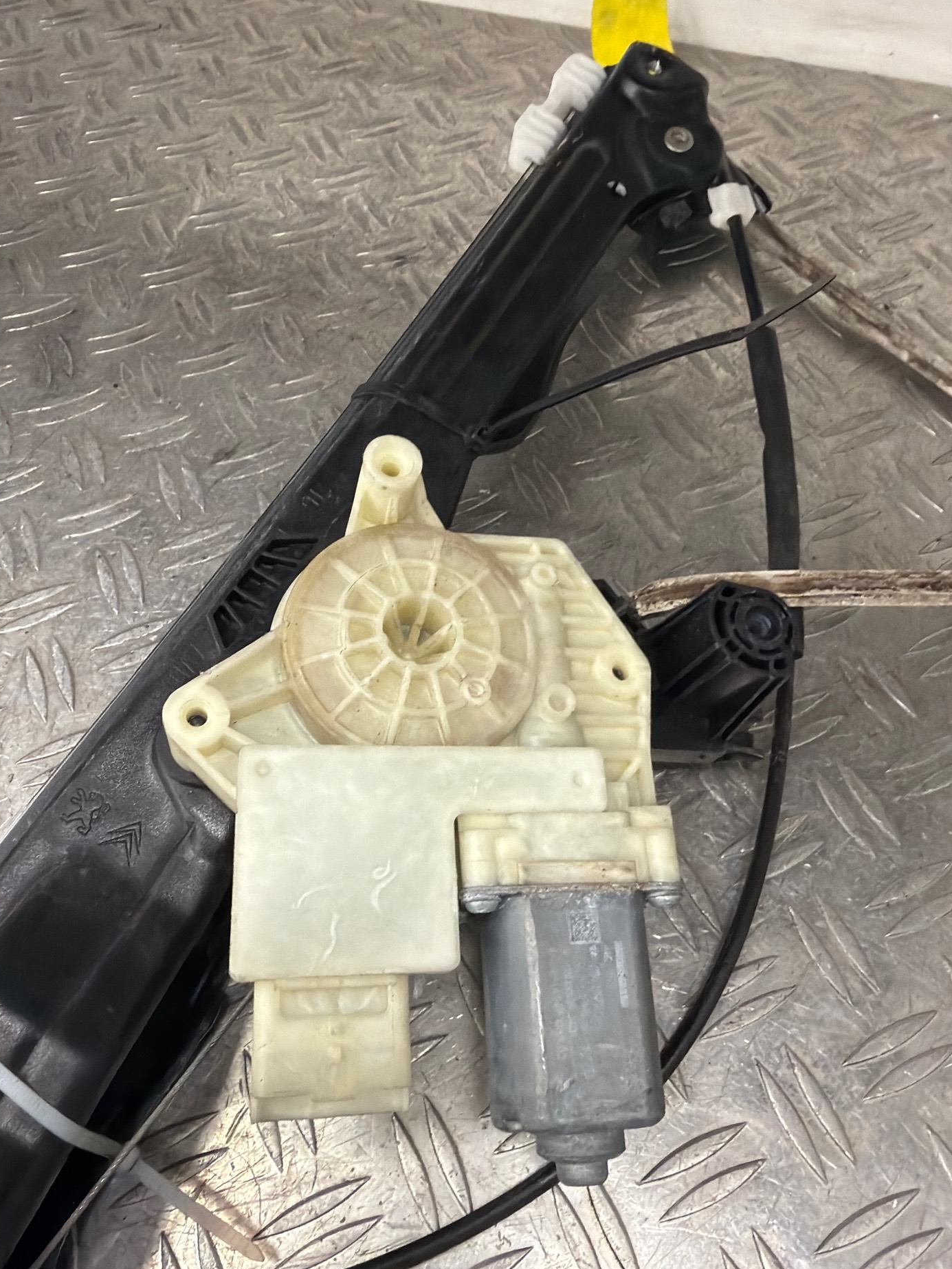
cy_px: 645
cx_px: 474
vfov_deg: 67.3
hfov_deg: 53.1
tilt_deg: -58.1
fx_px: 953
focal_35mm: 26
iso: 250
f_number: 2.2
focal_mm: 2.22
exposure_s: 1/100
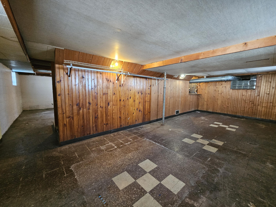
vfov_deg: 89.9
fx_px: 104
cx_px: 138
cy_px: 104
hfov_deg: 106.2
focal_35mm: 13
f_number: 2.2
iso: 640
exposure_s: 1/30
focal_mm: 2.2
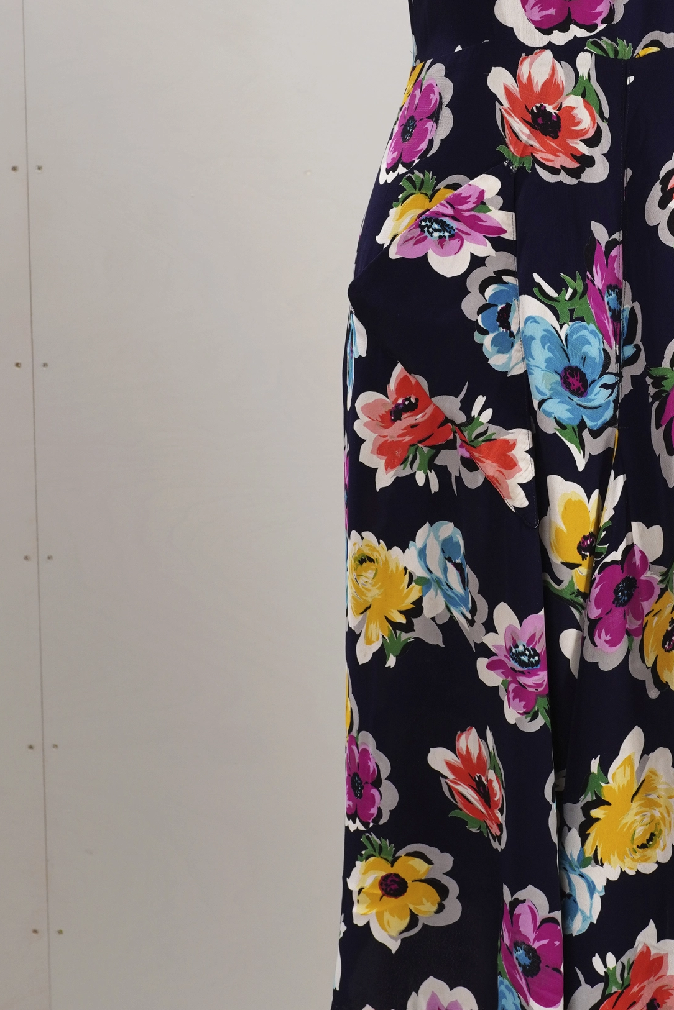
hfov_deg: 15.9
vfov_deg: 23.7
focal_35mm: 85
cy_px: 253
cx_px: 596
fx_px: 2387
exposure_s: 1/25
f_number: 8
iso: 320
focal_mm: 32
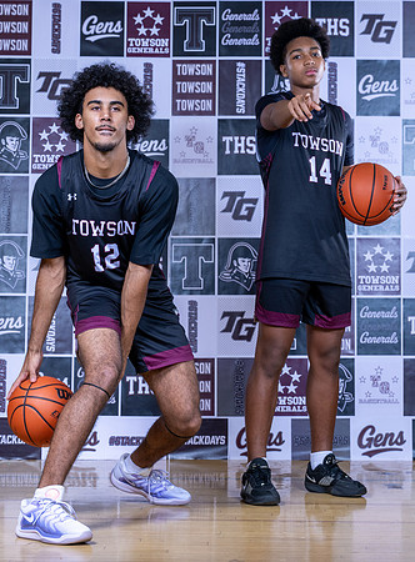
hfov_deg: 14.0
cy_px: 284
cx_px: 297
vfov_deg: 19.0
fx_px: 1684
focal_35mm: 104
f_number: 5.6
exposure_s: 1/160
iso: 250
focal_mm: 70
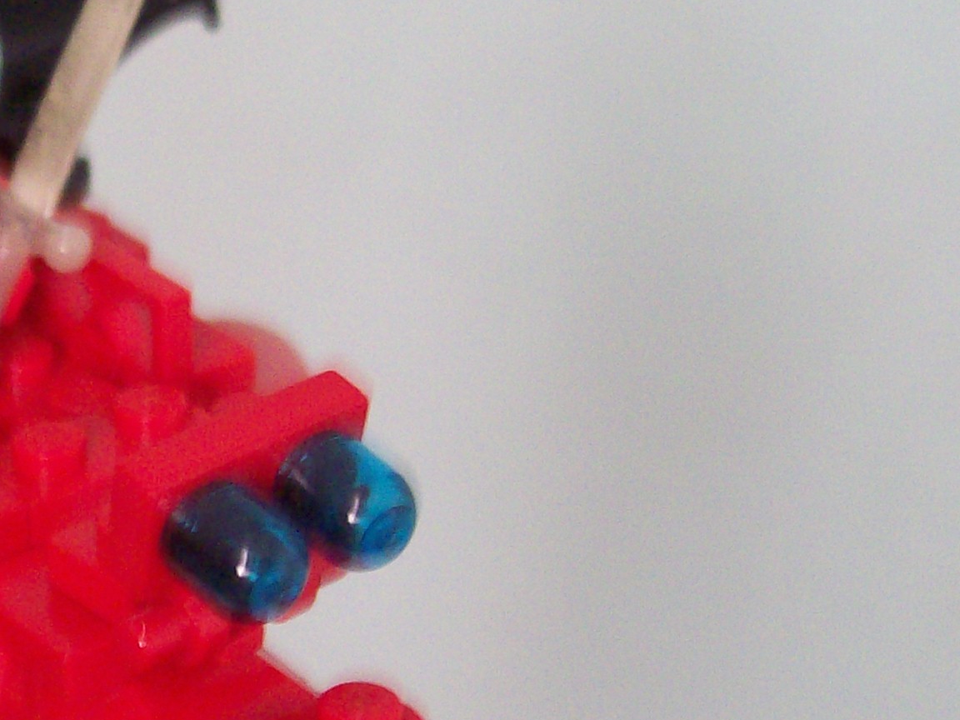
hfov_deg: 19.7
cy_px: 572
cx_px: -40
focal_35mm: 96
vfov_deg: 15.3
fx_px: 2662
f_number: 2.7
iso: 160
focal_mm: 6
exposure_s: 1/11.9
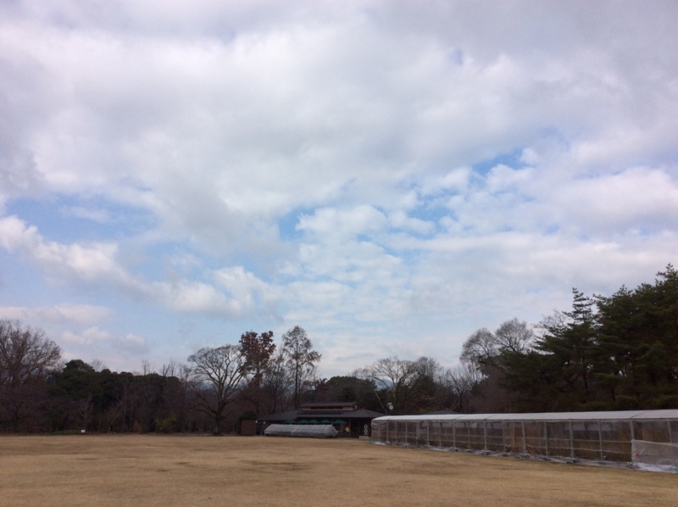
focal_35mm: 32
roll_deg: -2.1
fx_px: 626
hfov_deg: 56.9
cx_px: 339
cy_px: 254
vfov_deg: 44.1
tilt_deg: +15.0
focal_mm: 3.3
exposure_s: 1/1845
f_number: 2.4
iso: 32
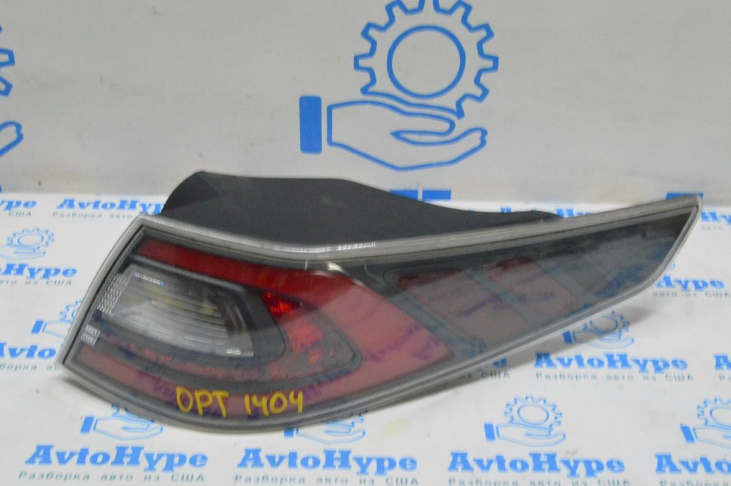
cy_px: 243
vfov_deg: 26.4
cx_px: 366
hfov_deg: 38.9
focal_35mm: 51
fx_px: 1035
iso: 6400
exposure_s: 1/20
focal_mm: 34
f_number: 20
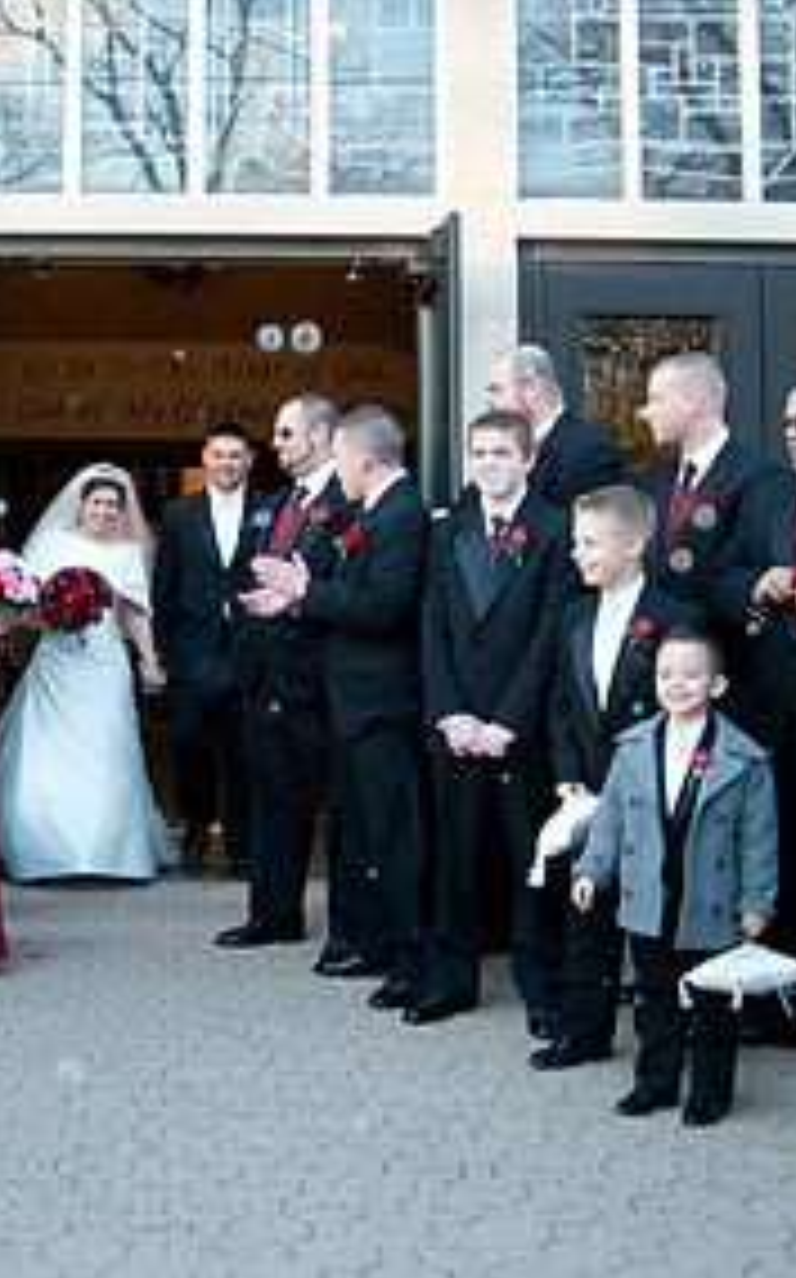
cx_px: 139
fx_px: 1739
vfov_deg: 40.1
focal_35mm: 50
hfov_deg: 25.3
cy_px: 500
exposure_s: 1/500
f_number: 3.5
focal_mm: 24
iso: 2000
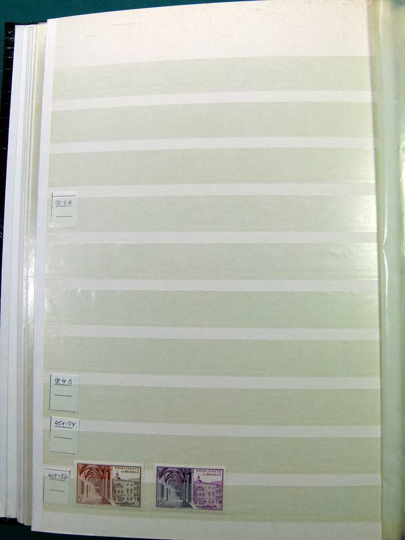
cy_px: 270
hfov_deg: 41.8
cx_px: 202
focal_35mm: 34
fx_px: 530
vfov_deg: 54.0
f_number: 4
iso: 100
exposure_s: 1/160
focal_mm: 6.1
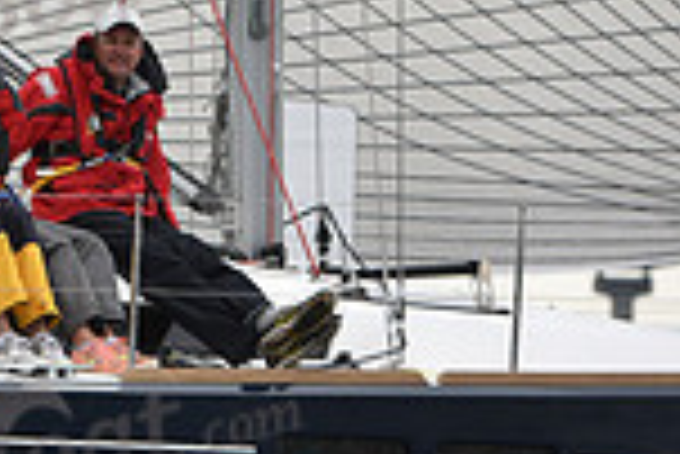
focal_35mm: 480
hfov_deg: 4.2
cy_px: 308
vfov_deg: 2.9
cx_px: -563
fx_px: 9075
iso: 250
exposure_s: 1/800
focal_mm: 125
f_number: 4.5
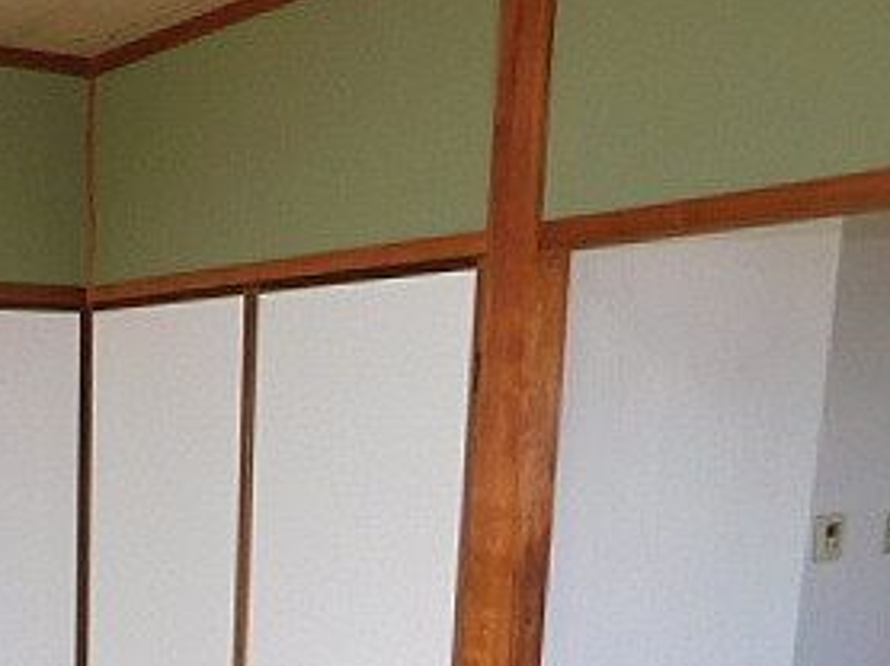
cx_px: -80
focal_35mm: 53
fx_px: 1361
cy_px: 688
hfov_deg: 32.1
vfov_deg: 25.9
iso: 125
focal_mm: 4
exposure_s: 1/60
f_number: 3
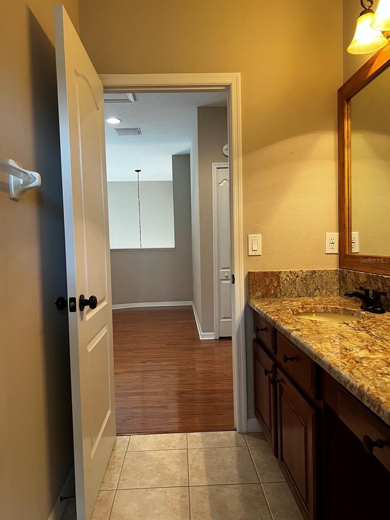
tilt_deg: -2.6
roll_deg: +1.1
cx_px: 195
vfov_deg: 67.3
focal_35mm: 26
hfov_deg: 53.1
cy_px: 260
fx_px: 391
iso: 160
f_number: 1.5
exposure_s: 1/60
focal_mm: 5.7
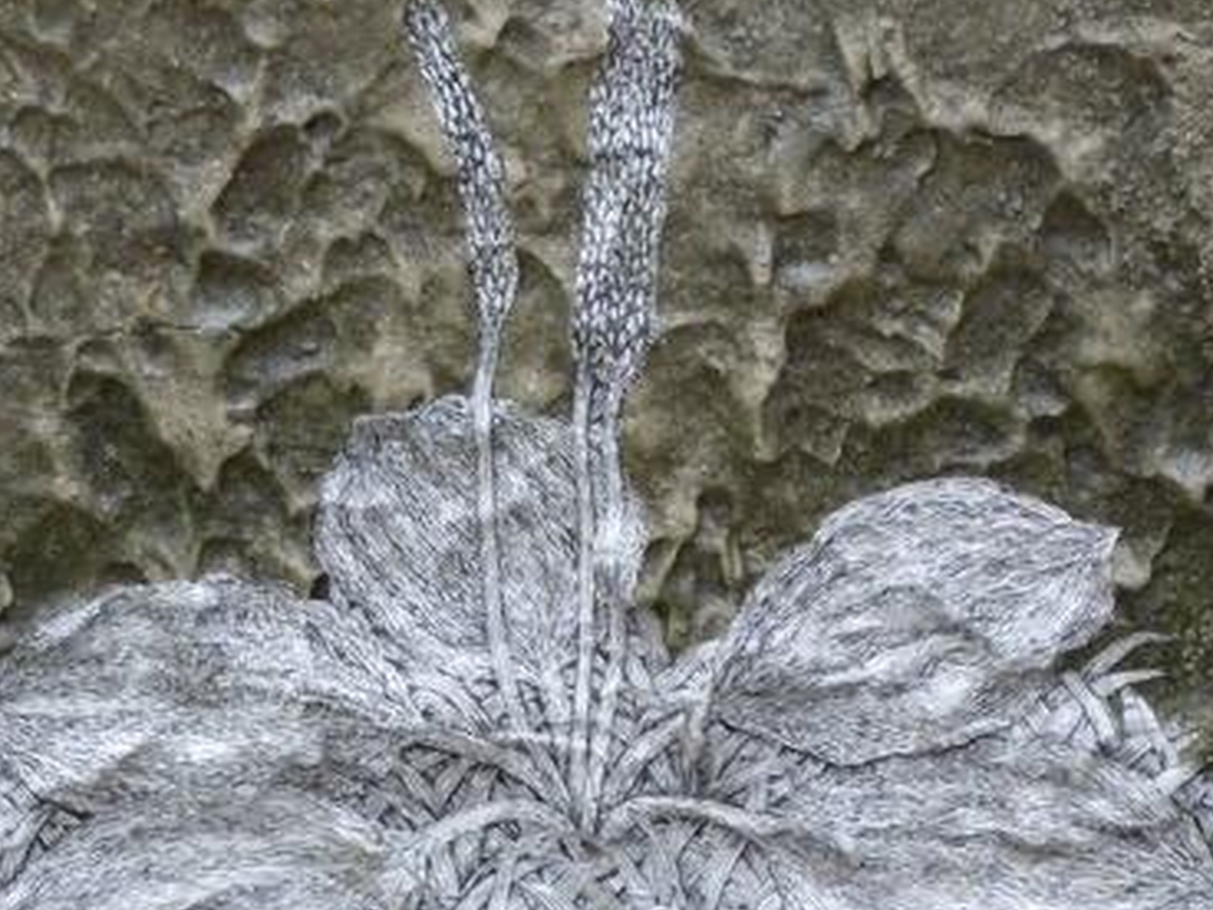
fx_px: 10442
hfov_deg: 6.6
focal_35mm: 298
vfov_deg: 5.0
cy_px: 567
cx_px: 1019
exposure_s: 1/80
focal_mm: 22.5
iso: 400
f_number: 4.5
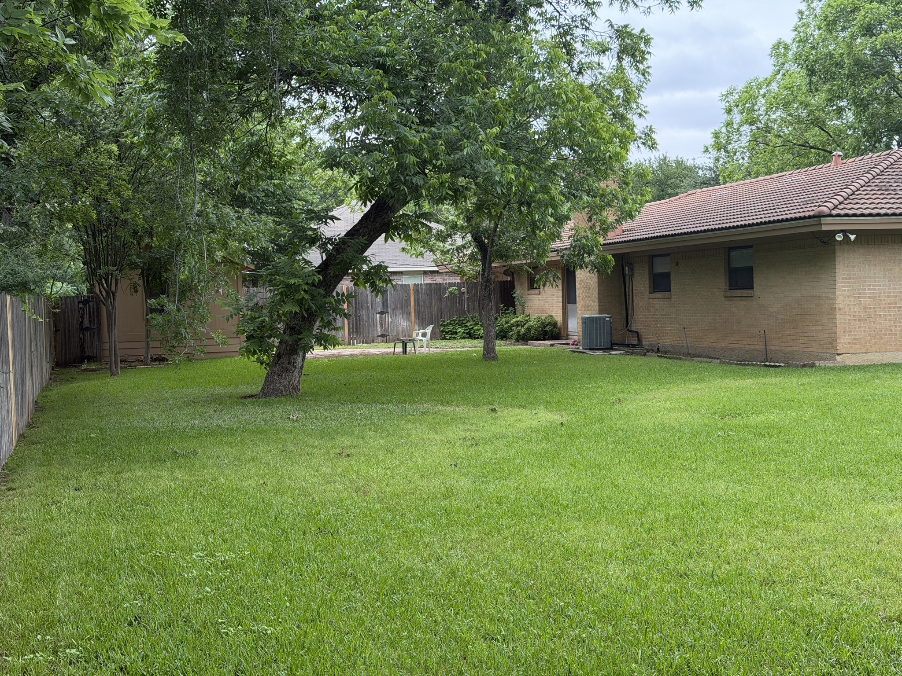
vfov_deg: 30.3
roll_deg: +0.6
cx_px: 451
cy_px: 338
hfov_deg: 39.7
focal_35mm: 48
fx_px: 1251
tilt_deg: -1.4
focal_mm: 6.76
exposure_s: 1/188
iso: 100
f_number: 1.78
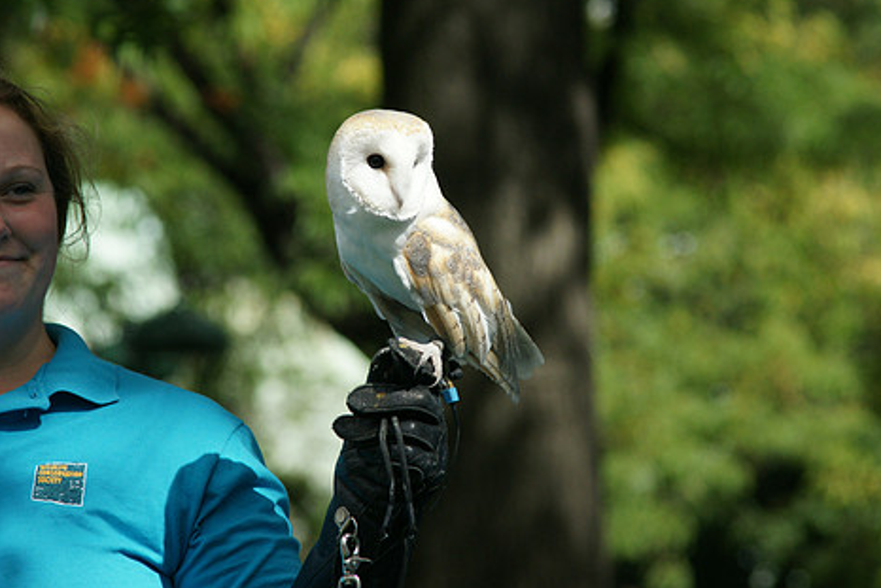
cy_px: 262
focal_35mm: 373
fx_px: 9130
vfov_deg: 3.7
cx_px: 439
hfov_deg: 5.5
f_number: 8
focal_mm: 200
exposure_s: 1/640
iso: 400
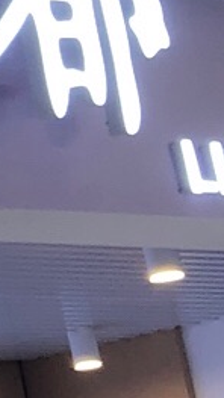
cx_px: -692
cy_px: -147
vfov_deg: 9.1
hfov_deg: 4.7
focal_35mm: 232
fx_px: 2449
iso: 25
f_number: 1.8
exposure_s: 1/50
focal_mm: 4
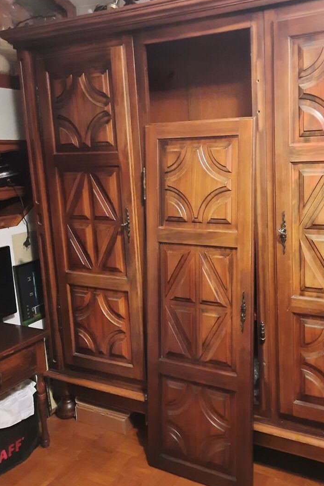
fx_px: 445
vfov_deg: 57.1
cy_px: 221
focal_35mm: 33
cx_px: 223
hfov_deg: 39.4
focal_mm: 4.6
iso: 1000
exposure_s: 1/20
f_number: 2
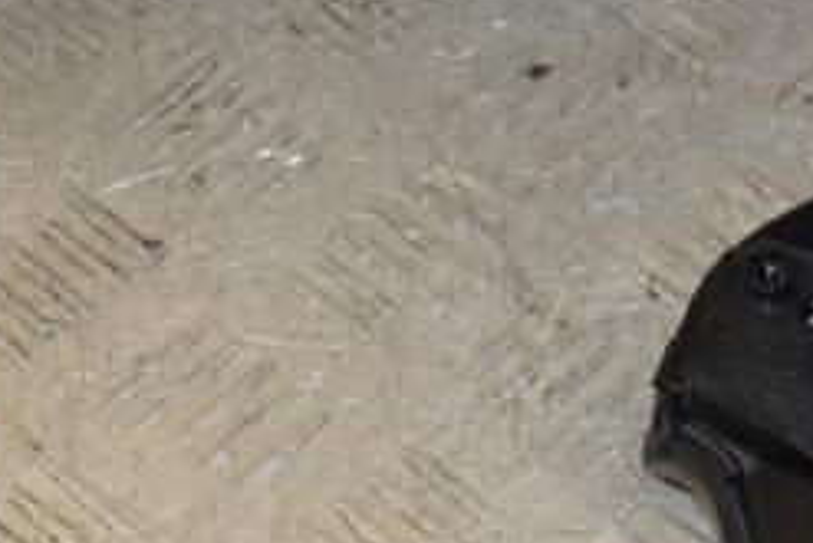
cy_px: 530
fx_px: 3457
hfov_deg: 13.3
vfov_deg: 8.9
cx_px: 783
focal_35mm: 153
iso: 800
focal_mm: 42
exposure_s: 1/200
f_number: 7.1
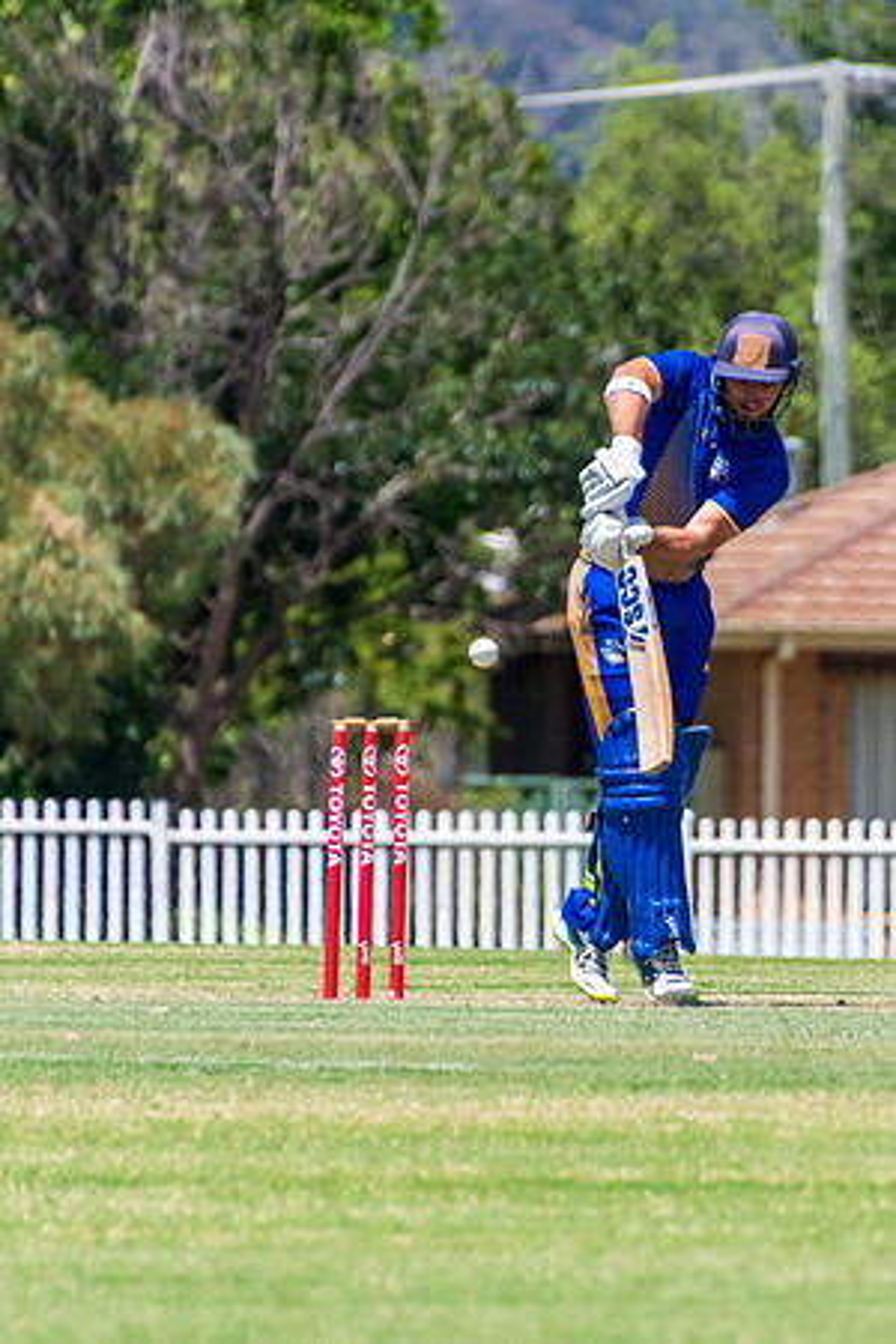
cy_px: 646
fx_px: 36196
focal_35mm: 970
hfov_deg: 1.4
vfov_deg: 2.1
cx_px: 723
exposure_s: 1/2500
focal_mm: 400
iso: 400
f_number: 6.3
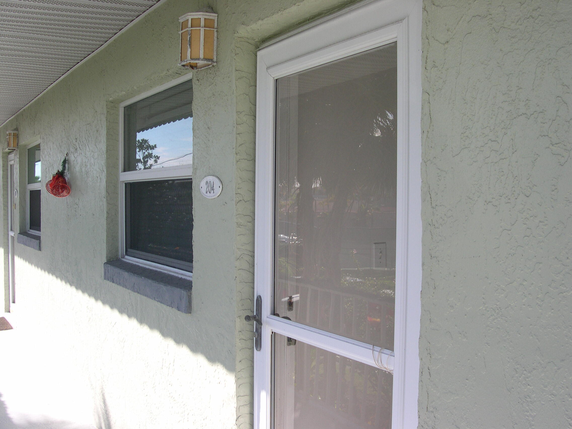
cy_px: 214
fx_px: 628
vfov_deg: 37.7
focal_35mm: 38
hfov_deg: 49.0
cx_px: 286
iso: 100
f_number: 7.6
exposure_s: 1/107
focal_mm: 8
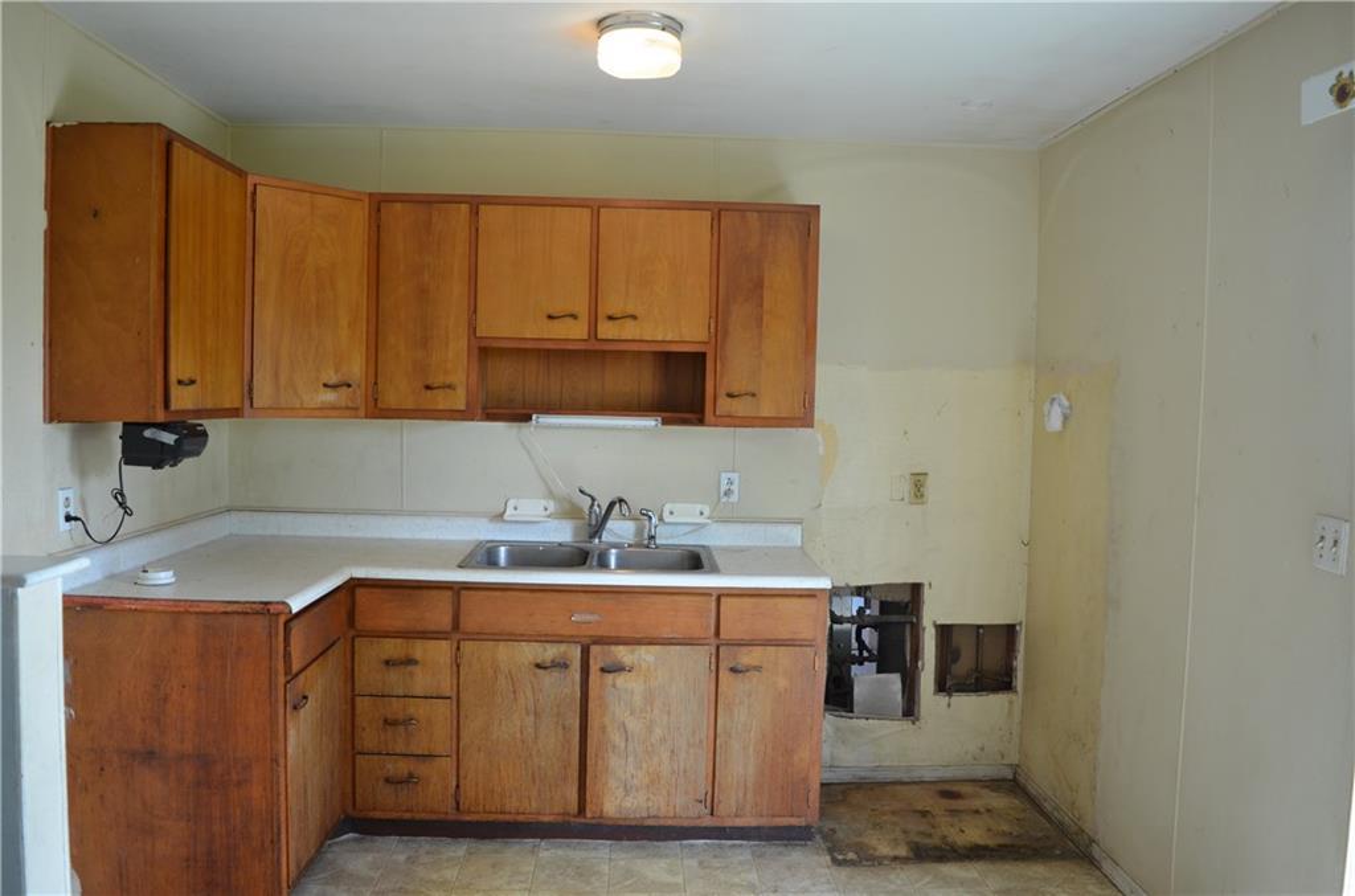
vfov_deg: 47.7
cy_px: 448
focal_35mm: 27
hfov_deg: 67.5
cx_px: 678
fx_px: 1014
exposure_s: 1/60
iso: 500
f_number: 4
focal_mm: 18
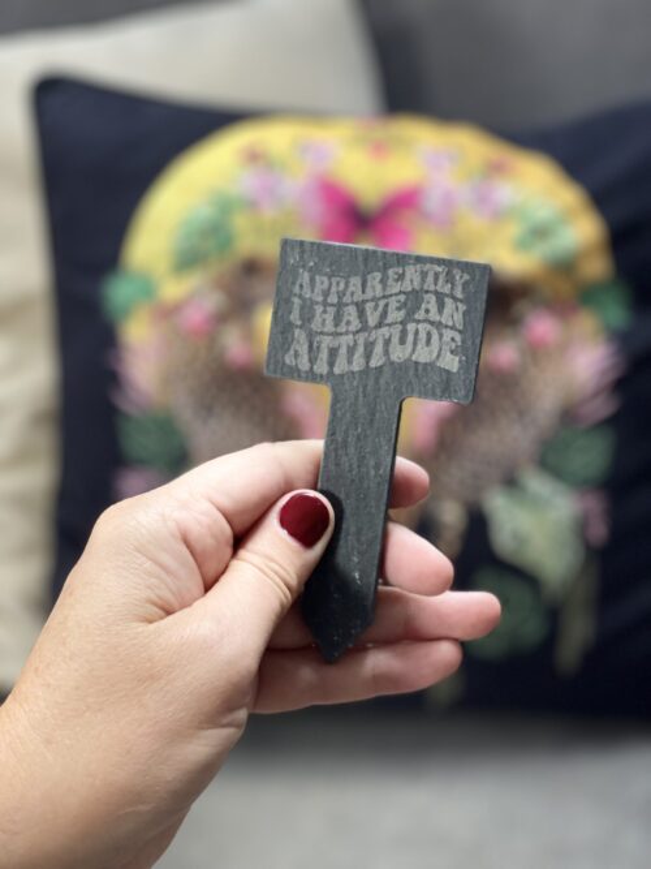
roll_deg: +0.2
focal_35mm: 52
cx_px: 326
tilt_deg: -27.3
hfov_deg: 28.0
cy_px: 434
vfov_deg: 36.8
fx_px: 1304
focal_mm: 6
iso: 125
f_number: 2
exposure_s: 1/122
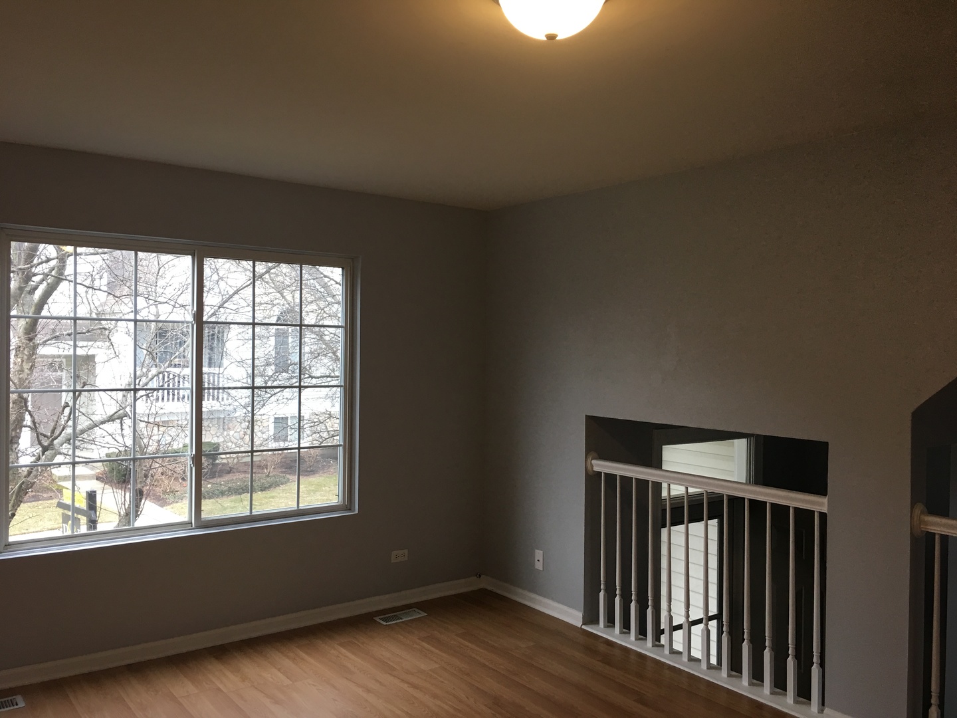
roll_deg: -1.1
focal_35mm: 29
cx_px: 478
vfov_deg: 48.2
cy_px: 359
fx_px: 802
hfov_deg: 61.7
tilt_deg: +1.6
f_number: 2.2
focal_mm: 4.15
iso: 32
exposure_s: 1/30
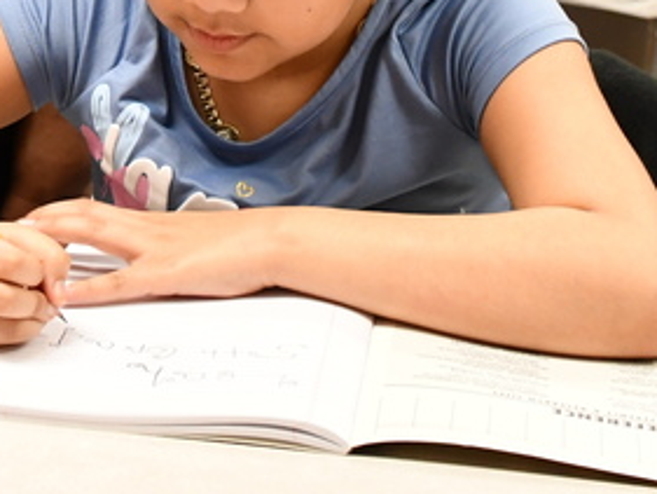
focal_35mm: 147
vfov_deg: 9.8
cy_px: -261
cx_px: 115
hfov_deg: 13.3
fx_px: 2791
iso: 1600
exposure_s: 1/100
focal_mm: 28
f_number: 5
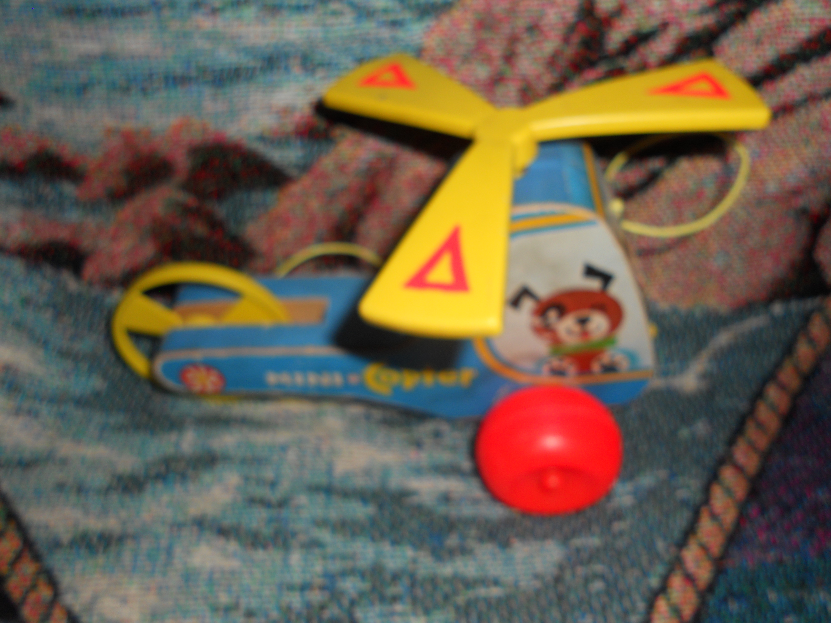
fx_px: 768
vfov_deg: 44.2
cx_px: 416
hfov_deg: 56.8
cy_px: 312
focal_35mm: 32
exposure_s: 1/25
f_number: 8.8
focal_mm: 5.8
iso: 80
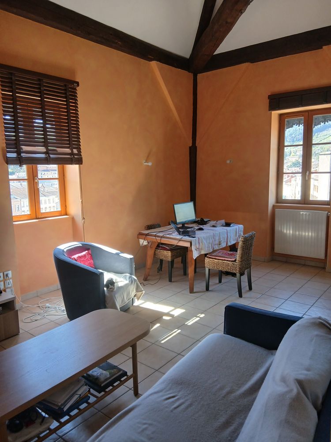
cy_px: 221
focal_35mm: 26
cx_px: 166
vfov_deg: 67.3
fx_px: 331
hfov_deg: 53.1
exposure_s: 1/50
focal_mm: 3.98
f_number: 1.8
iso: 100
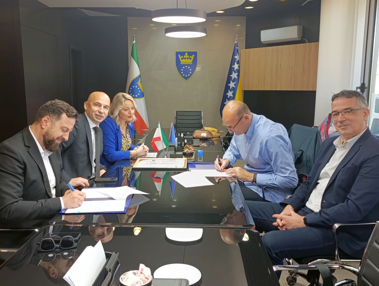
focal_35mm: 32
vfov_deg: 44.3
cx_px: 190
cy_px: 143
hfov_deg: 56.7
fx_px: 351
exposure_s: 1/100
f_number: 1.6
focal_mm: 6.14
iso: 640
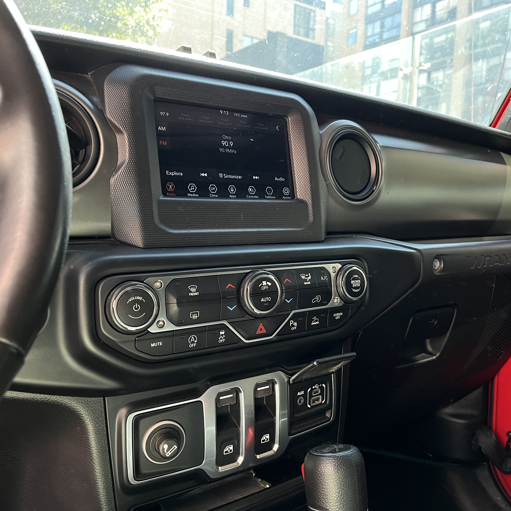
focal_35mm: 31
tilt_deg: -4.8
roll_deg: -2.3
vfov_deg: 52.5
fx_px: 518
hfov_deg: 52.3
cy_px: 256
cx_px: 300
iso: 320
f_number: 1.6
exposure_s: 1/60
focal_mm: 5.1
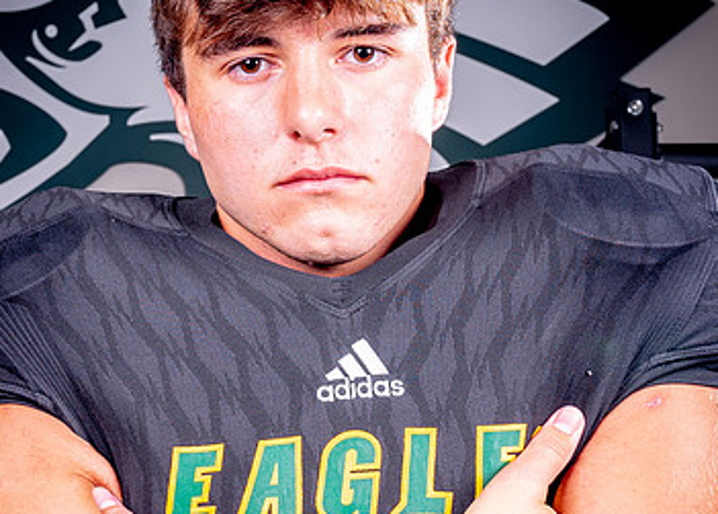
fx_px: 1836
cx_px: 271
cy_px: 376
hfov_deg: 22.1
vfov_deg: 15.9
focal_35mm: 90
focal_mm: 36
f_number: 8
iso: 100
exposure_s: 1/125
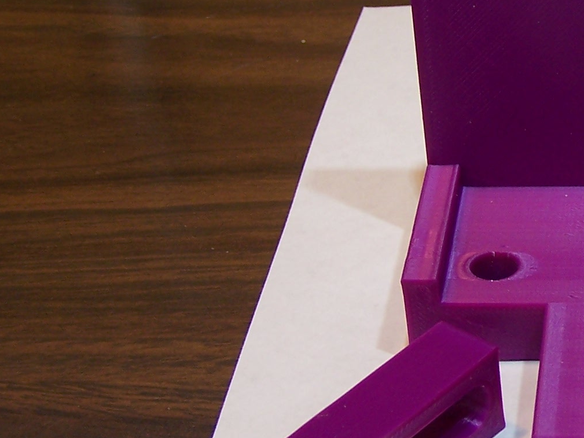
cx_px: 734
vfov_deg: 15.2
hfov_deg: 18.9
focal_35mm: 97
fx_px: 1637
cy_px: 215
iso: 80
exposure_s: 1/50
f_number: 2.8
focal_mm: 6.3
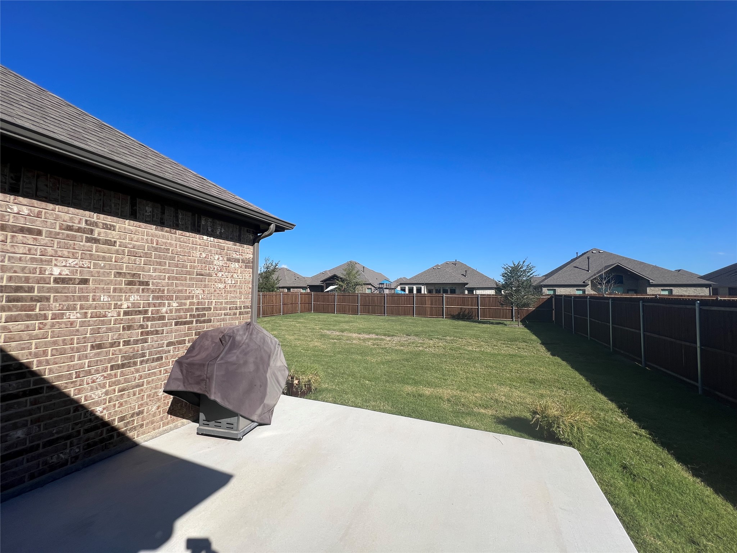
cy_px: 276
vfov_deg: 89.9
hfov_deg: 106.2
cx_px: 368
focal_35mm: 13
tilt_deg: +3.5
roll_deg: -0.8
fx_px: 277
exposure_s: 1/1980
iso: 32
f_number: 1.8
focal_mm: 1.57
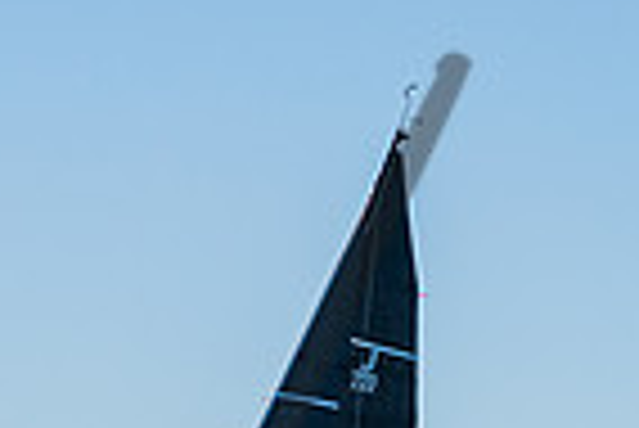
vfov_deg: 2.7
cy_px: 488
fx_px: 9222
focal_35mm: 519
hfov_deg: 4.0
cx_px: 491
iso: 400
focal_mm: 100
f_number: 5.6
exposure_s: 1/2500
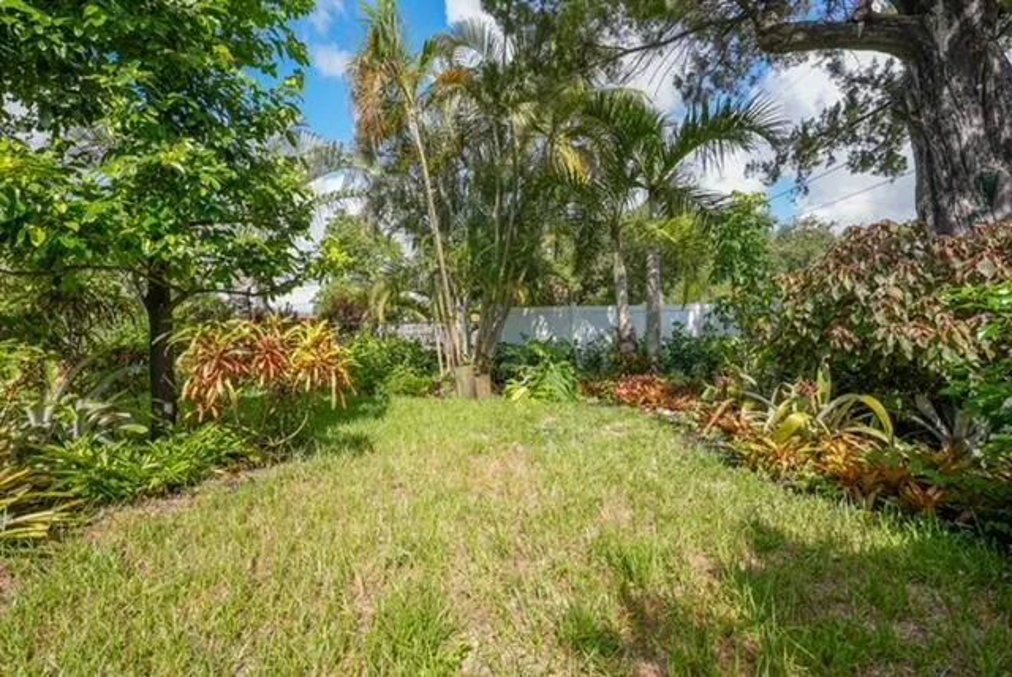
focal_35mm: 16
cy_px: 338
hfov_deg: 96.7
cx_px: 506
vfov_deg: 73.9
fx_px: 450
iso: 100
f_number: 9
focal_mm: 16
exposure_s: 1/100
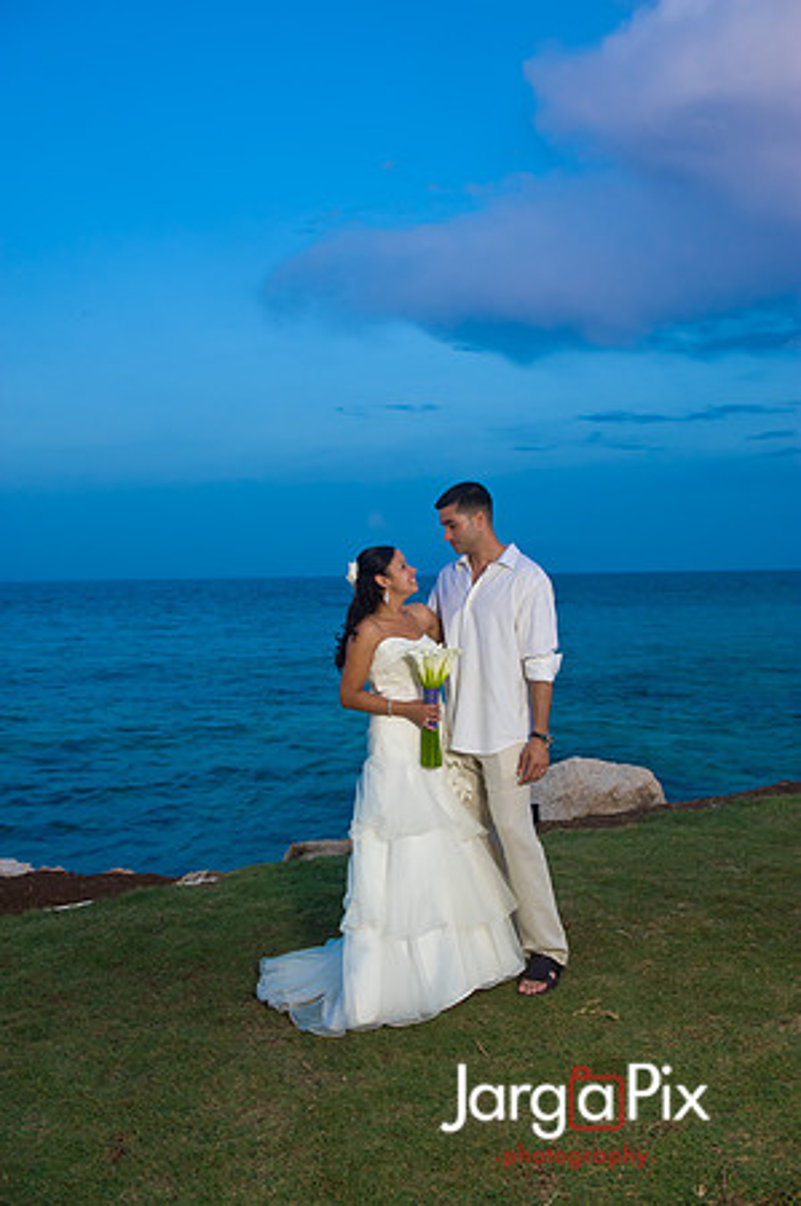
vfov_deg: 60.3
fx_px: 1037
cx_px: 400
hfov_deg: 42.2
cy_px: 603
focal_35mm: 31
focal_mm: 31
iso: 800
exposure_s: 1/125
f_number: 5.6
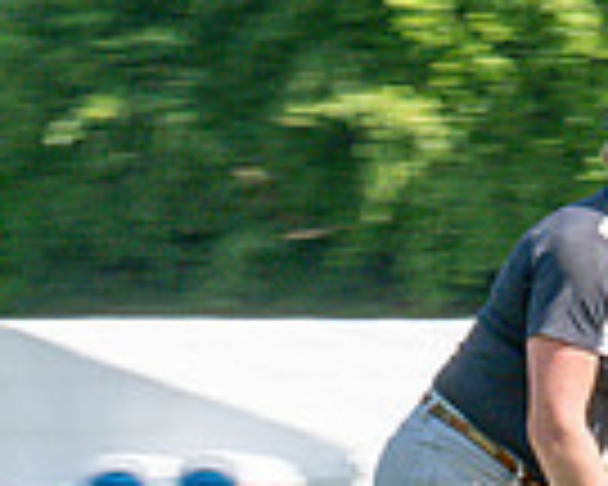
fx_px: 8853
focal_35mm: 492
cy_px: 909
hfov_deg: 3.9
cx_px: 618
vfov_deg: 3.1
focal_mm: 70
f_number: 18
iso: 200
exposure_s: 1/160
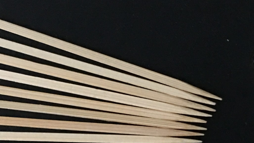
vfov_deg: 13.0
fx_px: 620
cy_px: 143
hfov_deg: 23.1
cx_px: 94
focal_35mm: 92
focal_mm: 4.15
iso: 160
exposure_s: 1/8
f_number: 2.2
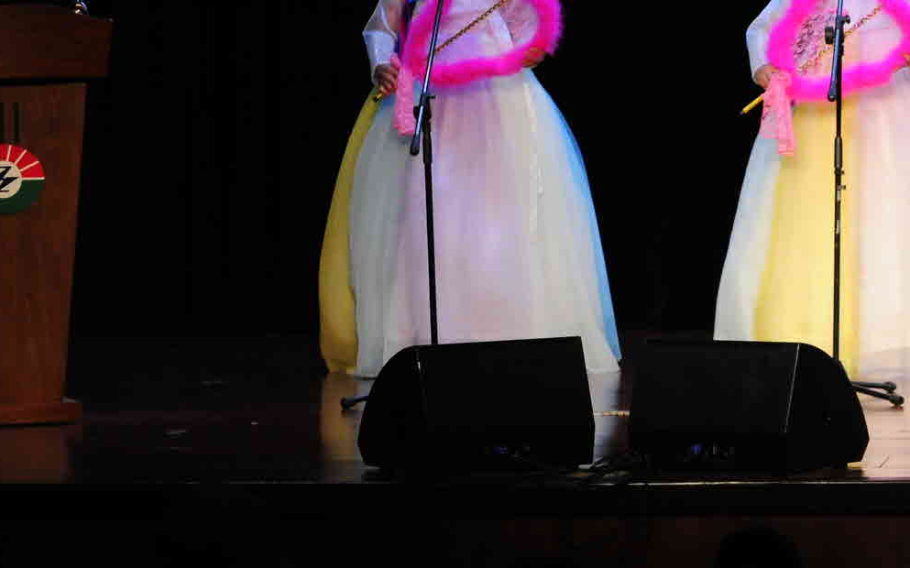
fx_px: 8083
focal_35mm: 326
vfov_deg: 4.0
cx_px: 1226
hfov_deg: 6.4
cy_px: -37
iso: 1600
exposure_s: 1/125
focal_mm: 105
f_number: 5.6
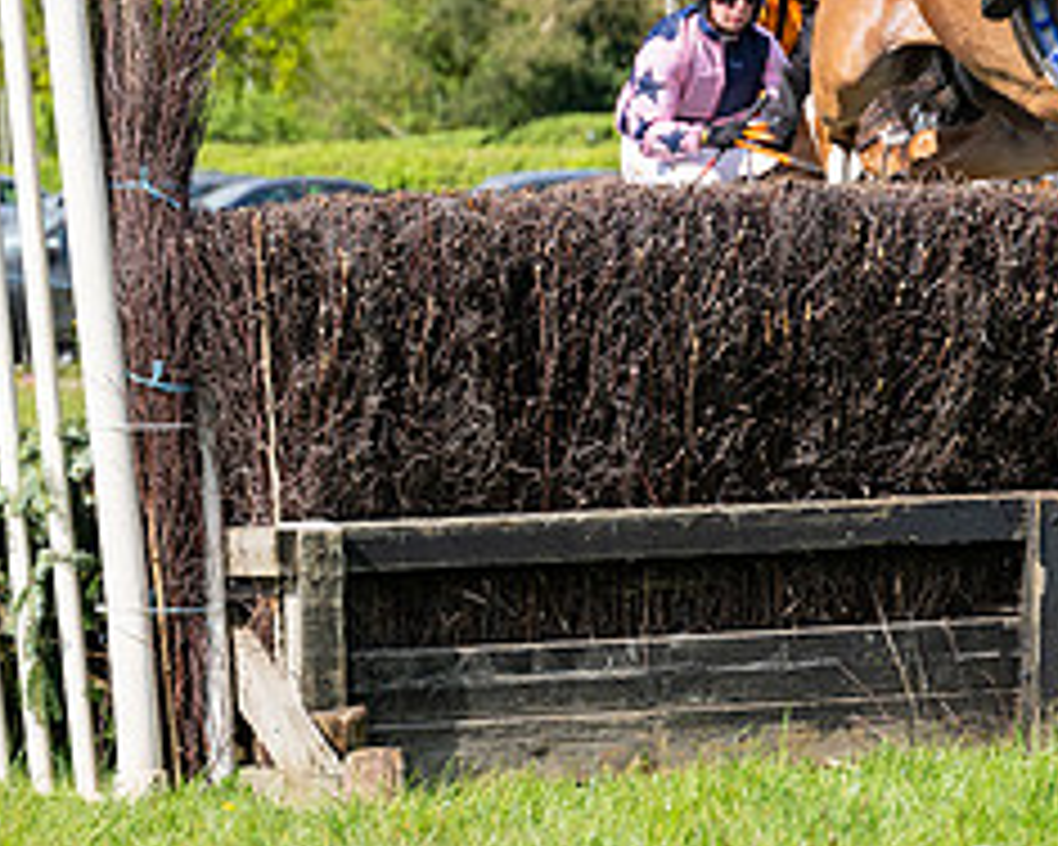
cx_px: 1087
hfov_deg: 7.3
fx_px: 8267
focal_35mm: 264
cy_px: 144
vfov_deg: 5.9
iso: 200
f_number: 4
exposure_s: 1/1600
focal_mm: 98
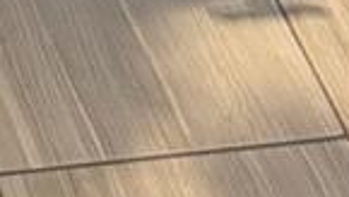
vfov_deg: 4.1
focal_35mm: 216
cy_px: -1127
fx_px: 2001
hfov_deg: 9.3
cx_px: -383
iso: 320
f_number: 1.78
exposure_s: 1/60
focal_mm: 6.86
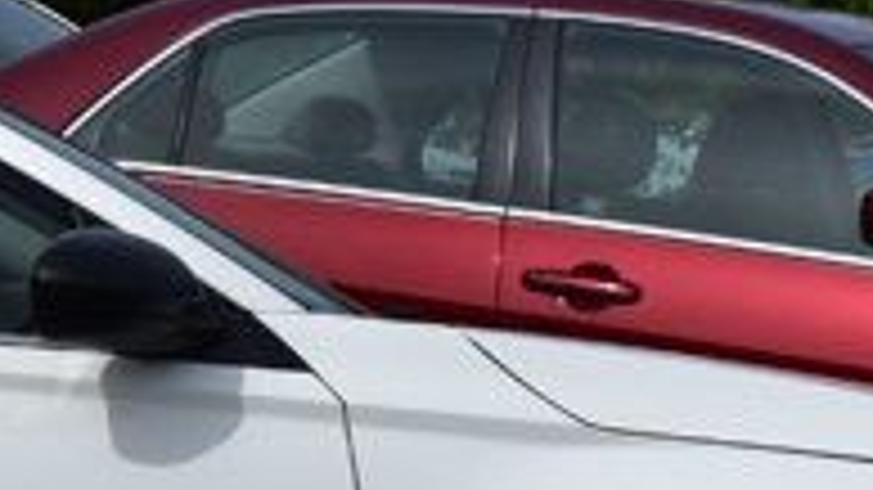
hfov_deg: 9.2
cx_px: -698
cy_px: 539
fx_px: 5178
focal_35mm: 224
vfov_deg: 5.4
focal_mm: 27
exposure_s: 1/640
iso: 200
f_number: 11
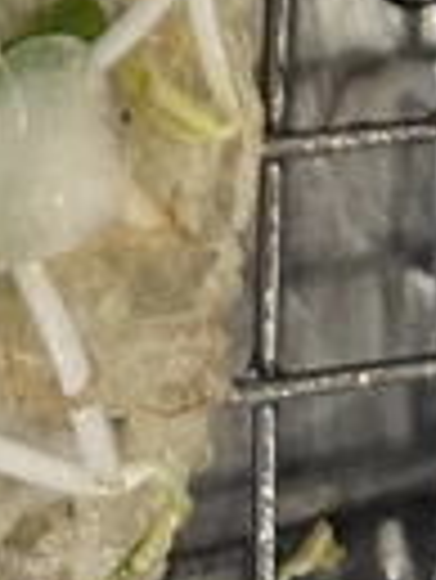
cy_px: -1331
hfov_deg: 7.7
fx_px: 3152
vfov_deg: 8.3
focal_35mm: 188
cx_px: -252
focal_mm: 6.86
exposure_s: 1/100
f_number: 1.78
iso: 125
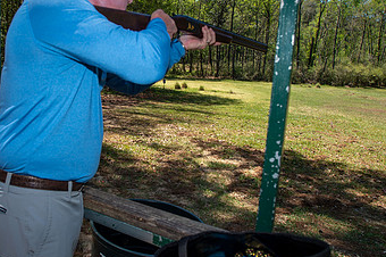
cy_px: 117
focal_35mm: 29
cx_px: 136
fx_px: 311
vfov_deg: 44.8
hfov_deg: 62.5
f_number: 5
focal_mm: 17
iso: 80
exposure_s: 1/250
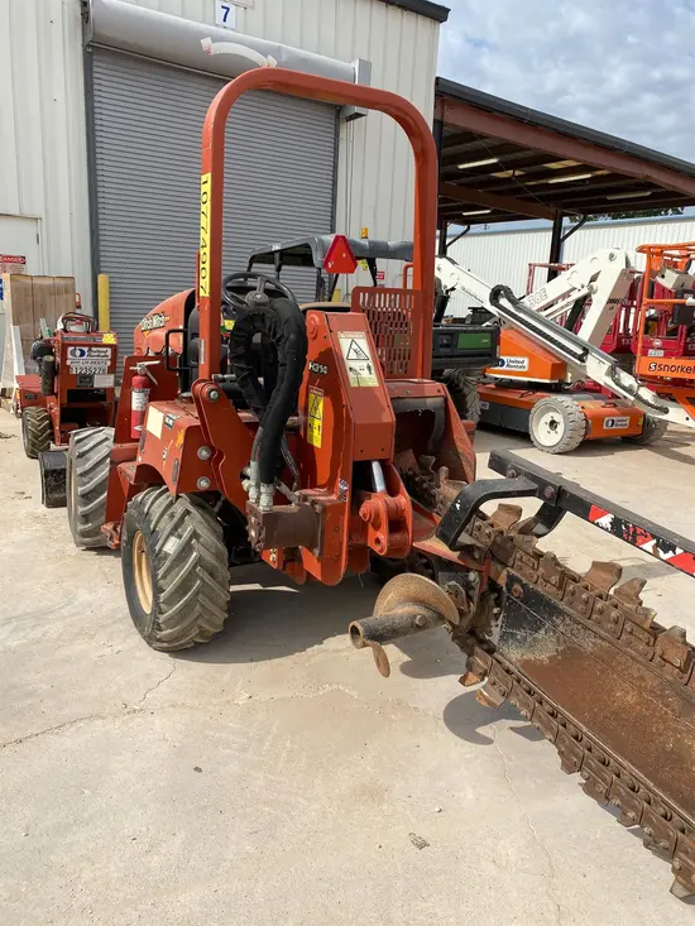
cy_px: 463
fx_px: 696
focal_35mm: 26
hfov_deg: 53.1
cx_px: 348
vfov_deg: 67.3
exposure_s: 1/2688
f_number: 1.8
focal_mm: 4.25
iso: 32
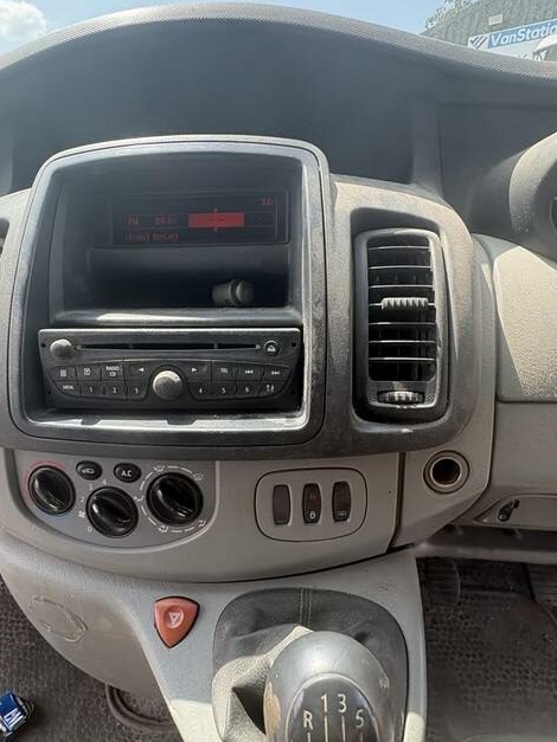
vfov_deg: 81.7
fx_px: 429
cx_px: 255
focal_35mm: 20
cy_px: 394
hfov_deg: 65.8
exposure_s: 1/191
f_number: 2.2
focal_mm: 2.22
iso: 64
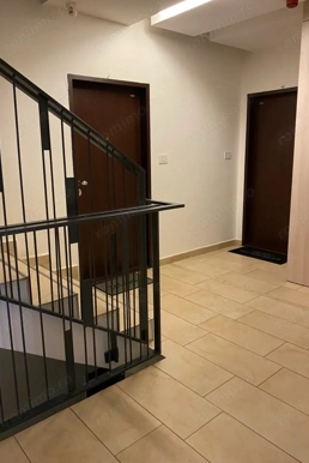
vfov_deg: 65.4
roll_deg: +0.3
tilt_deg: -12.8
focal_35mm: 28
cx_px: 154
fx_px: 360
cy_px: 227
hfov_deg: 46.5
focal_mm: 4.25
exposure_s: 1/50
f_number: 1.8
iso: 320
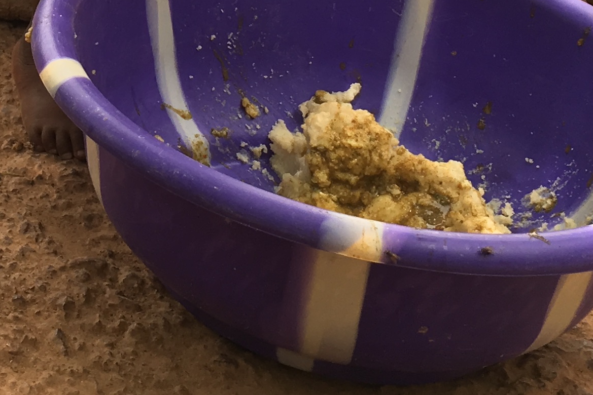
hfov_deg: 18.9
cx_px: -60
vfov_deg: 12.4
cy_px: -222
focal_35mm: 104
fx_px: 1713
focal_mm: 4.15
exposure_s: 1/240
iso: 25
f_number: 2.2
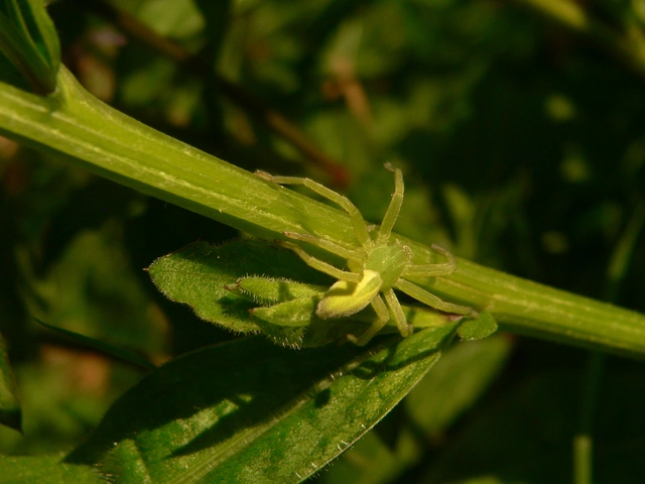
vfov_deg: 24.4
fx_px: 1118
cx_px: 322
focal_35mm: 60
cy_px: 242
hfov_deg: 32.2
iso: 100
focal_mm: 10
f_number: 4
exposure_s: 1/800
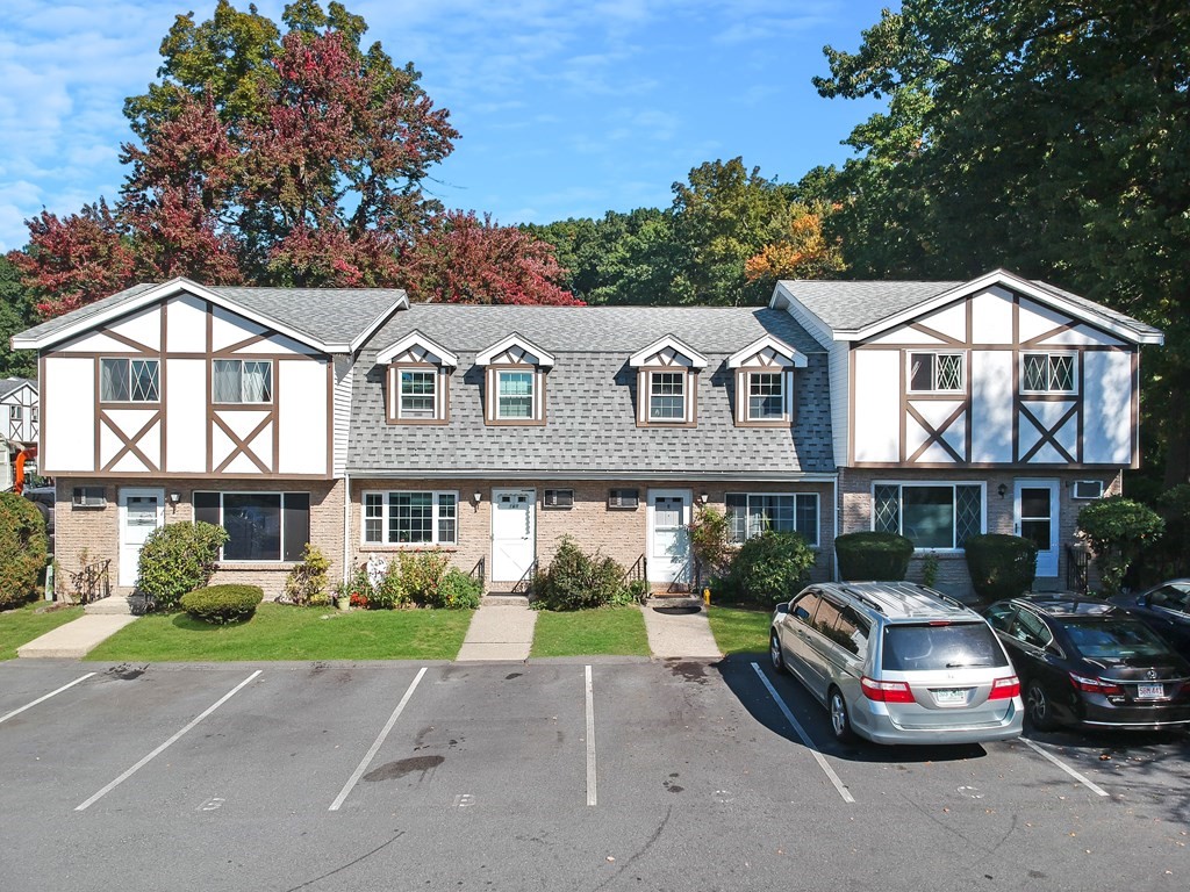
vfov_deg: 54.9
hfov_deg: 69.4
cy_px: 446
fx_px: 859
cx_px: 595
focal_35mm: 25
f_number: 2.6
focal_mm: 4.49
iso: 100
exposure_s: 1/1250
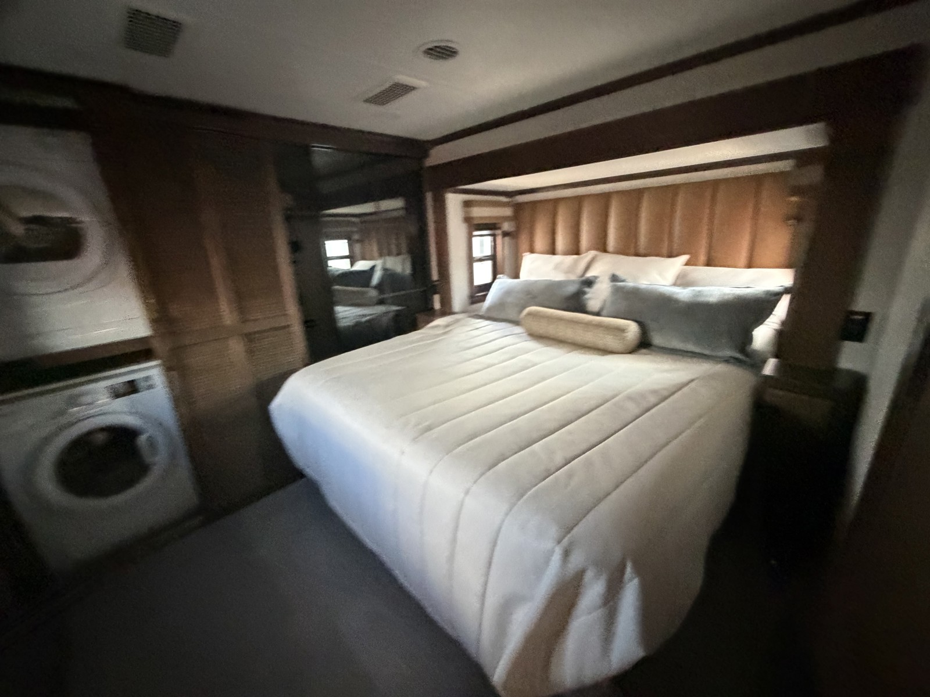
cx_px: 465
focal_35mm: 14
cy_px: 348
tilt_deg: -20.7
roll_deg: +3.5
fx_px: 376
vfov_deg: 85.7
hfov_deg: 102.1
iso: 1000
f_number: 2.2
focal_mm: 2.22
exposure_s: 1/60
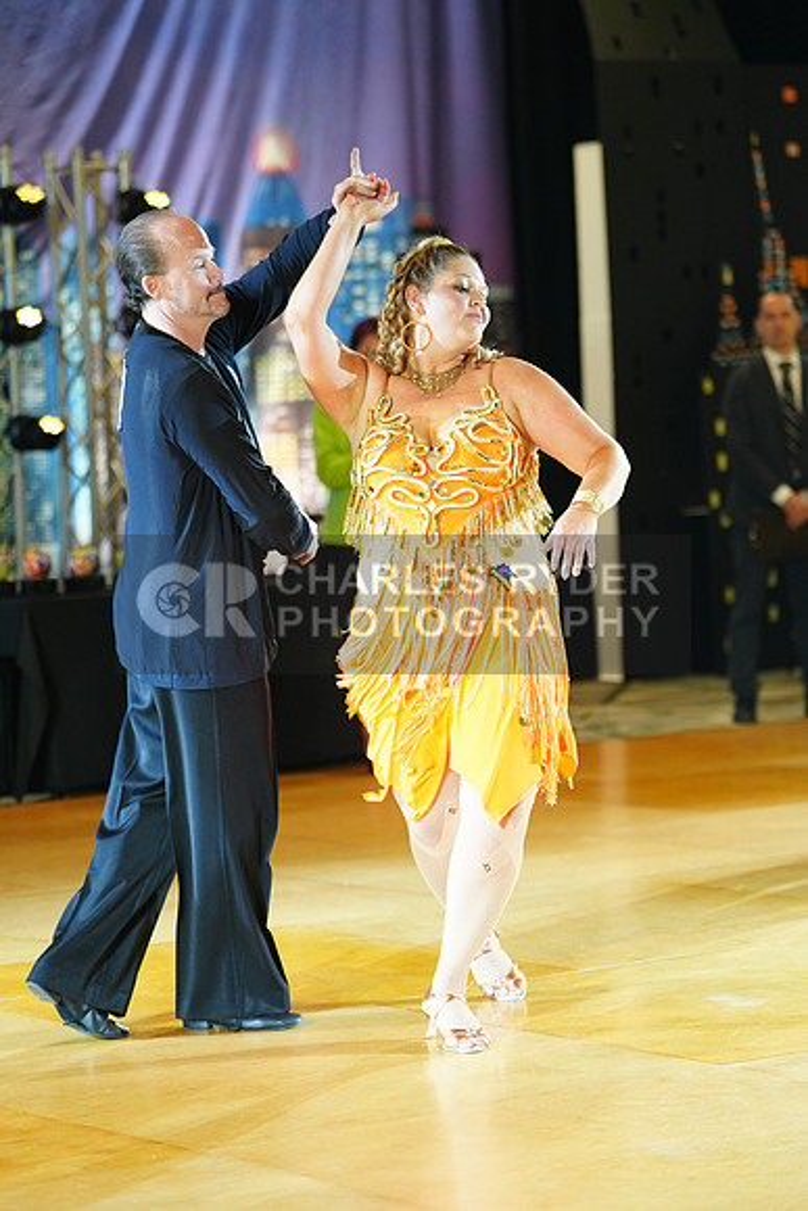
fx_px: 3734
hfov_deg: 12.3
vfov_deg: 18.4
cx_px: 404
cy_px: 606
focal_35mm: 111
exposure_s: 1/320
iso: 2500
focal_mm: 111
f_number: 2.8
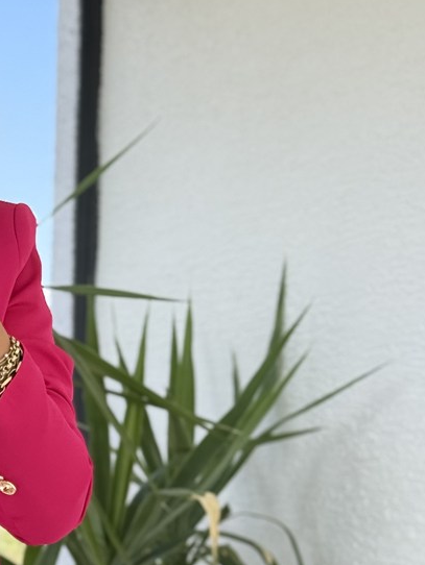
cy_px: 489
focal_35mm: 118
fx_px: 1930
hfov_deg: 12.3
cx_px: -81
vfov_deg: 16.5
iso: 80
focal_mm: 6.76
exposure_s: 1/699
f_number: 1.78
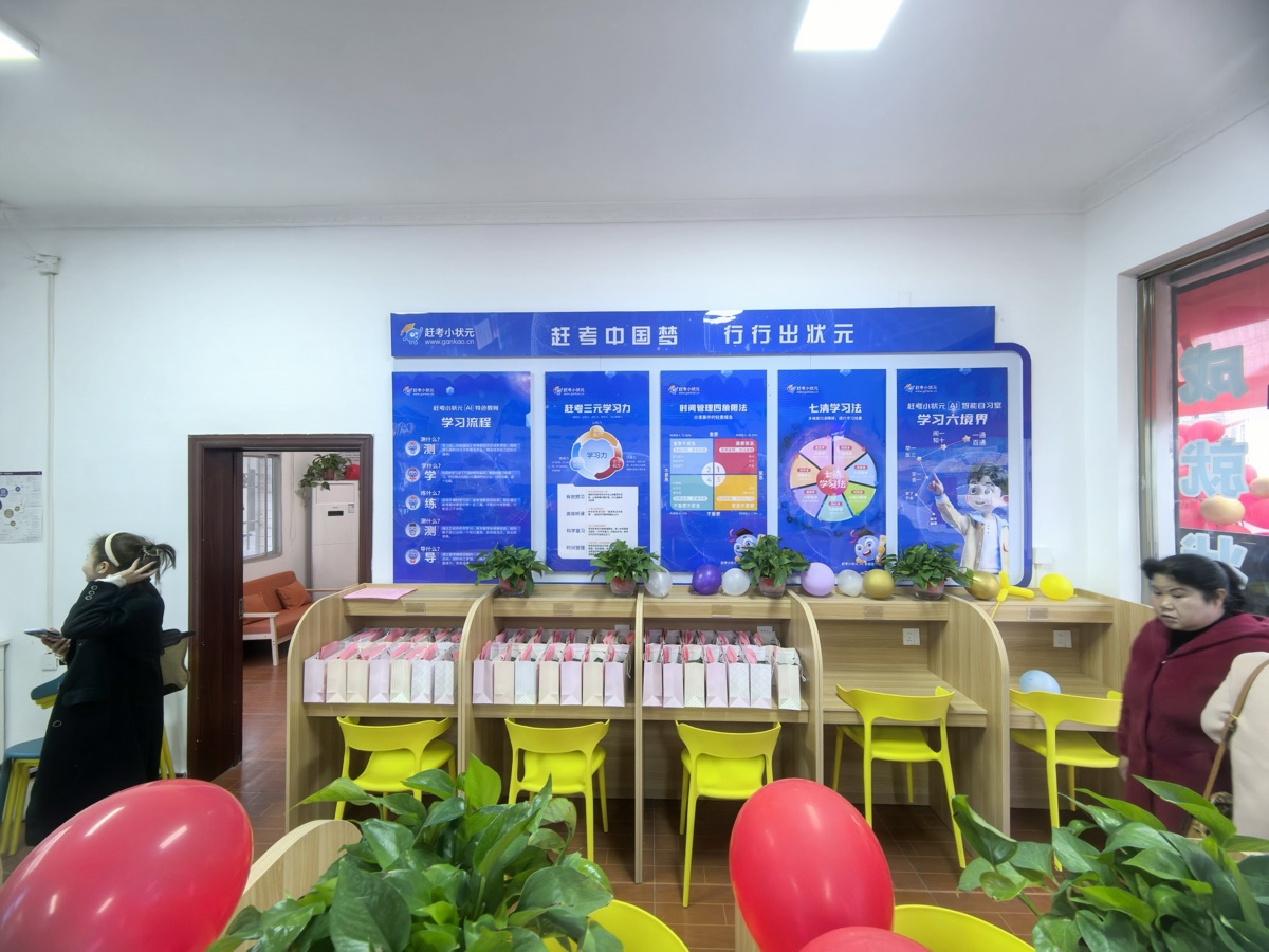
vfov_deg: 89.9
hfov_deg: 106.2
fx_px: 477
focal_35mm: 13
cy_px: 476
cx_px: 634
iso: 250
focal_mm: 1.95
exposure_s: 1/50
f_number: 2.2
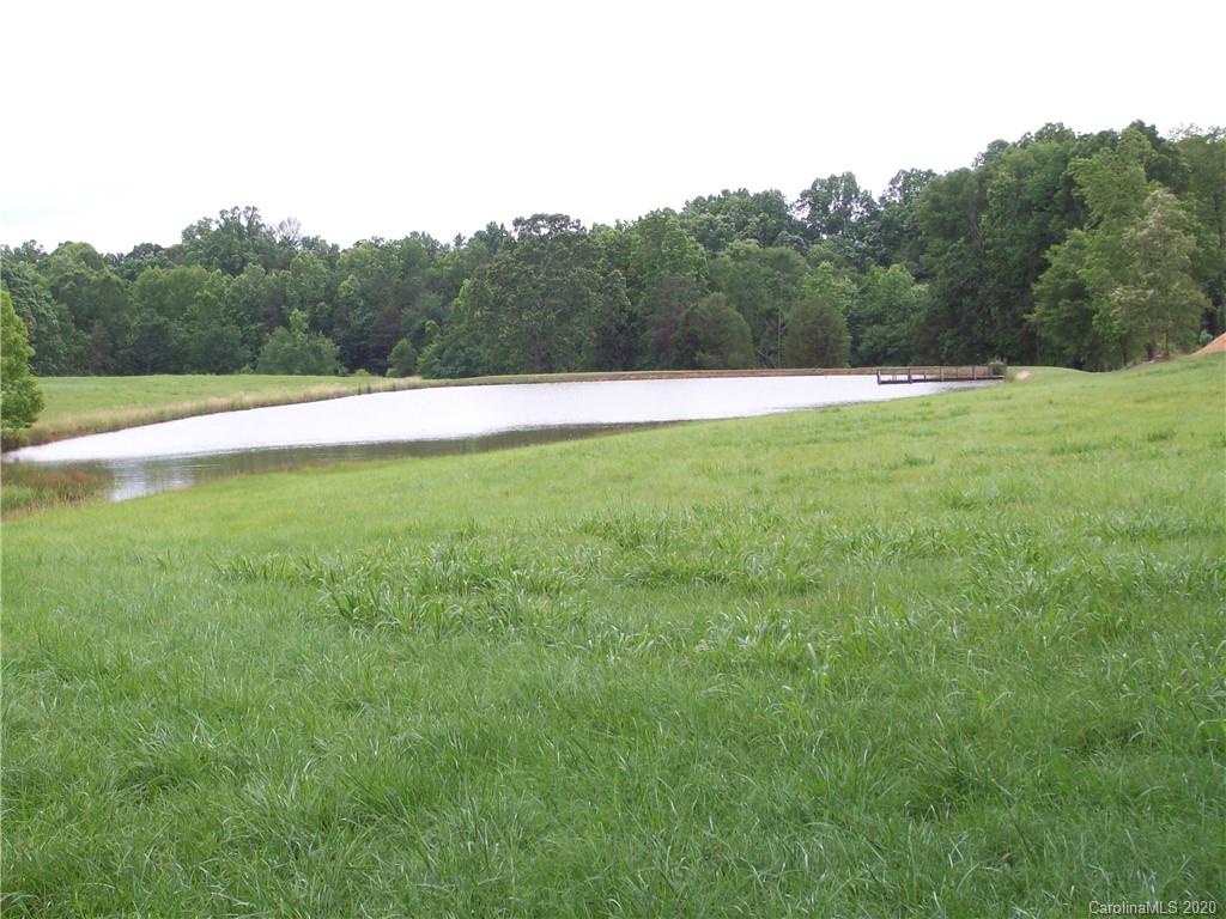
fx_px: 2479
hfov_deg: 27.8
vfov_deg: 21.0
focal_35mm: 70
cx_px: 613
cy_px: 460
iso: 80
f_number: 3.8
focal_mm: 11.6
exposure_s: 1/210
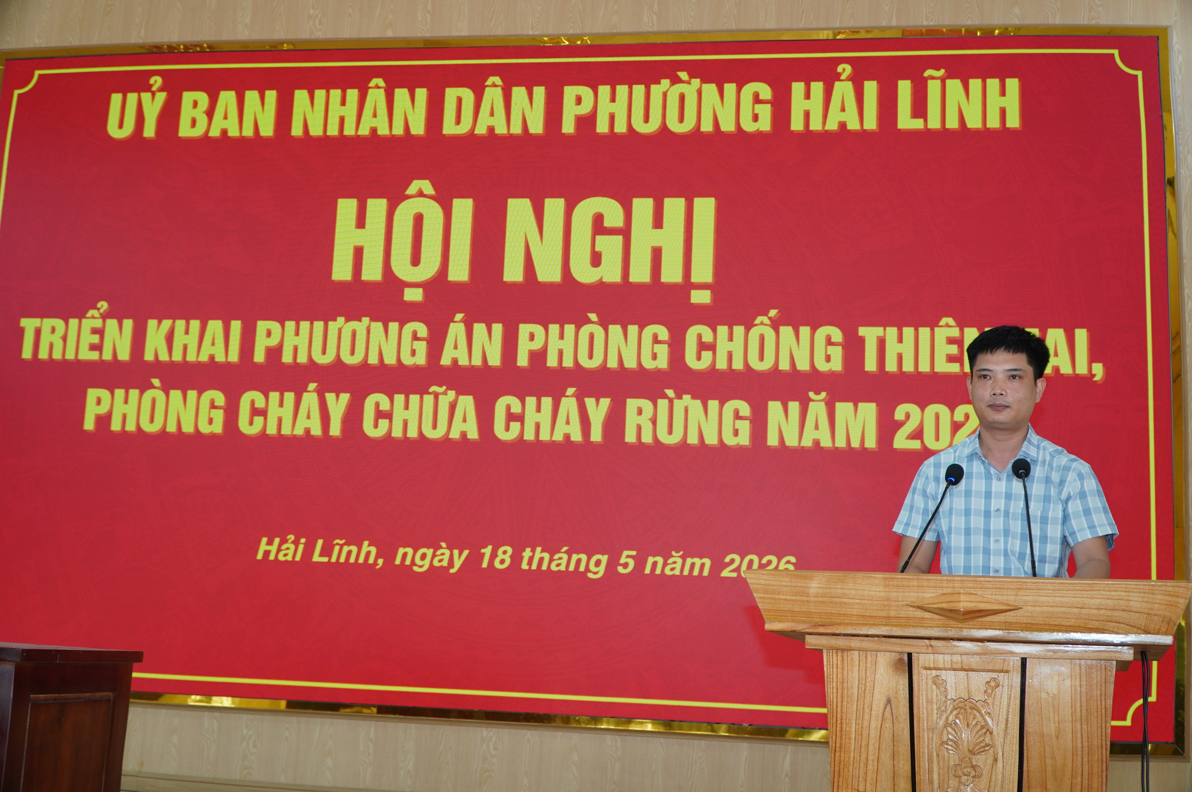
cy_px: 396
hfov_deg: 53.2
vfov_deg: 36.8
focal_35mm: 36
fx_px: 1191
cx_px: 596
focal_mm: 24
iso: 250
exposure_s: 1/60
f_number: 4
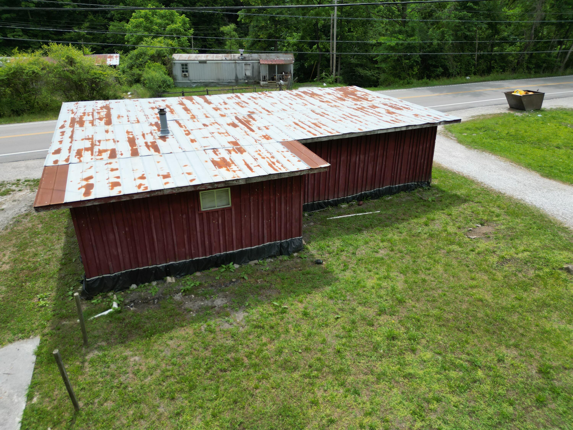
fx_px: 397
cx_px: 286
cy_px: 215
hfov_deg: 71.6
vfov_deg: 56.8
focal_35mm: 24
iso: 110
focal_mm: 6.72
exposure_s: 1/2000
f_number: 1.7
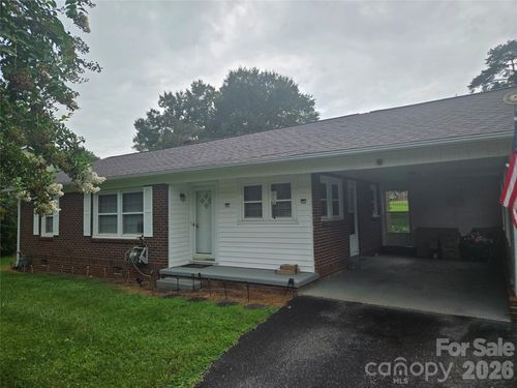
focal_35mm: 23
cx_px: 258
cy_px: 194
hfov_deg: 73.9
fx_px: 344
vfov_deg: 58.9
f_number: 1.8
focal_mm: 5.4
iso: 50
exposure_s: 1/2921
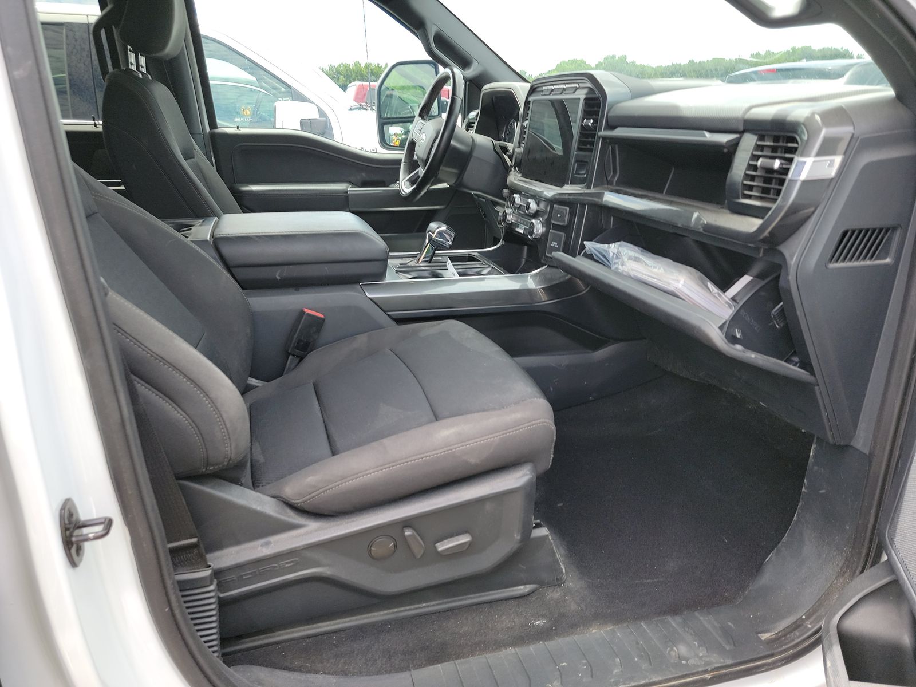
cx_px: 458
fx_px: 635
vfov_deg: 56.8
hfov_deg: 71.6
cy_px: 344
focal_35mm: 24
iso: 53
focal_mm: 6.7
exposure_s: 1/119
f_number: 1.8
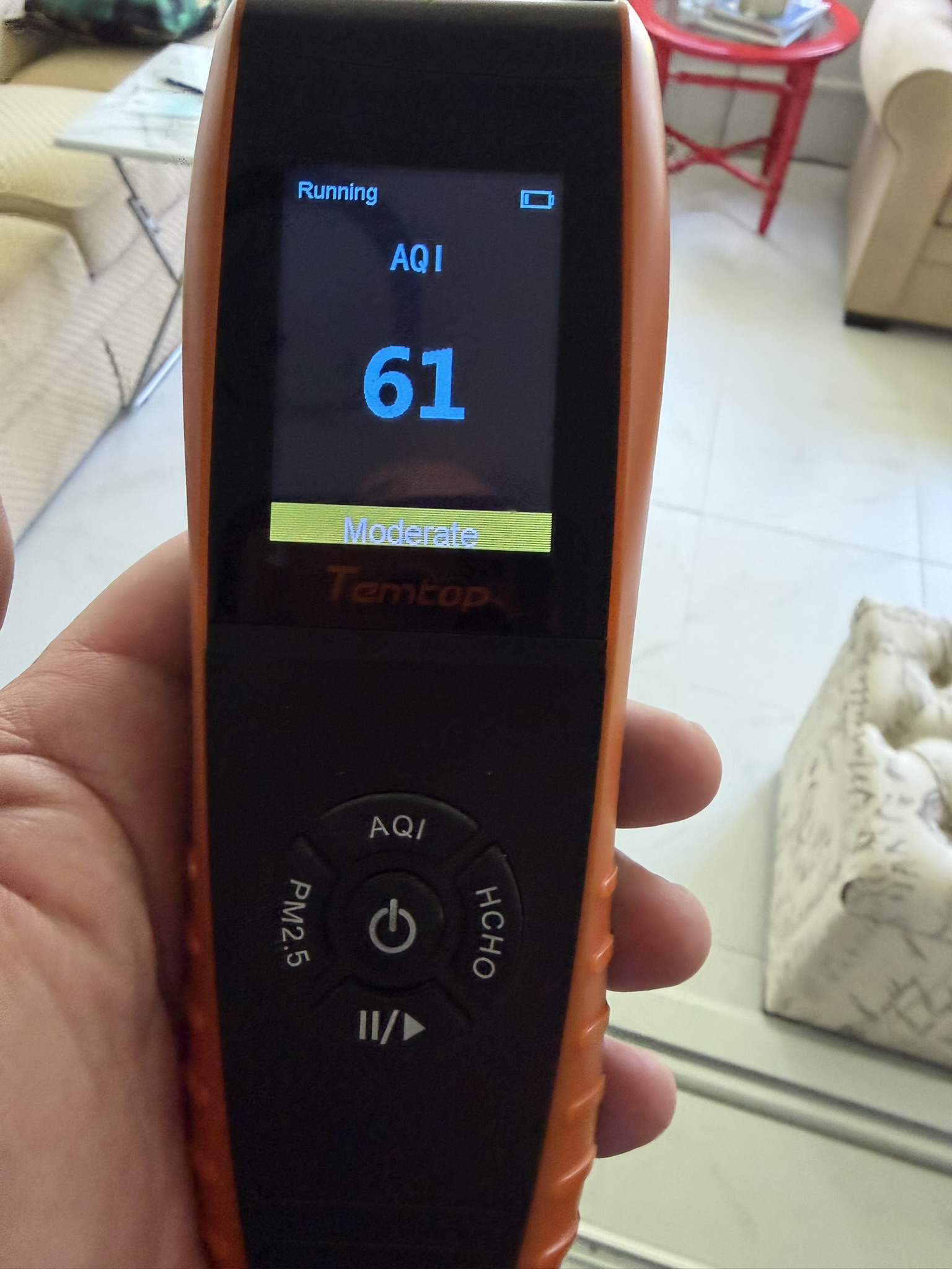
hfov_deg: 56.8
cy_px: 634
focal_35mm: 24
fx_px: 880
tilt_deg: -49.3
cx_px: 476
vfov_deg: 71.6
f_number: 2.2
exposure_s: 1/115
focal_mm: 2.22
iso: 320
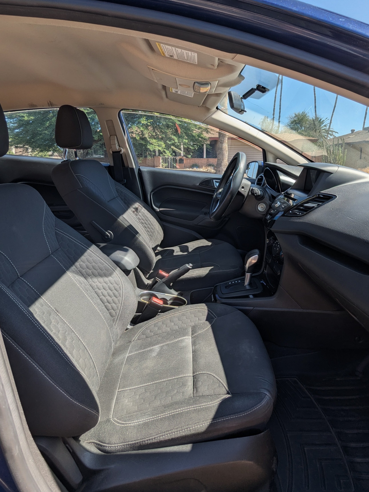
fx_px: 227
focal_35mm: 16
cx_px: 184
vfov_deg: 94.5
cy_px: 246
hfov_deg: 78.1
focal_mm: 2.35
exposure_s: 1/571
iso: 43
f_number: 2.2
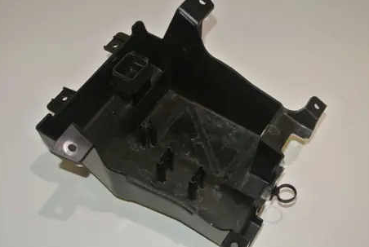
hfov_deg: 44.4
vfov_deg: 30.6
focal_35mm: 44
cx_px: 176
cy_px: 119
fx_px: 452
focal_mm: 14
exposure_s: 1/60
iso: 200
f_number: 4
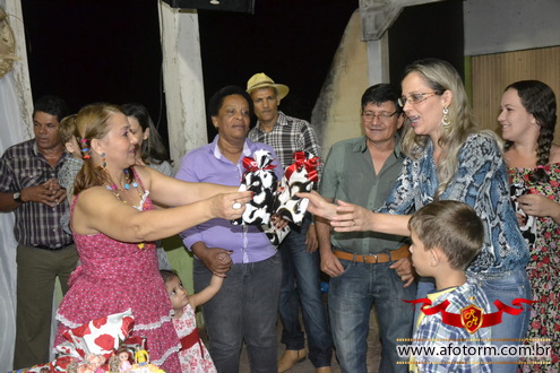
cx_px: 280
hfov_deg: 49.6
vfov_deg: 34.2
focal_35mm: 39
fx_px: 607
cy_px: 186
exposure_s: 1/60
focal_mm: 26
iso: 3200
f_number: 3.8
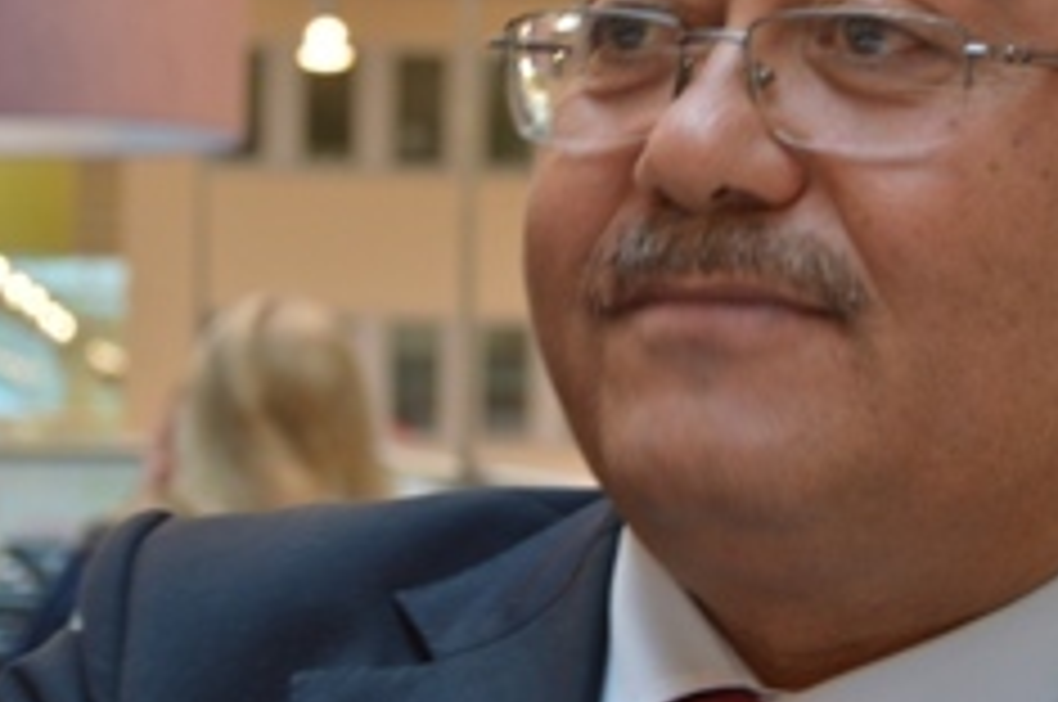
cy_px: 256
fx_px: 3698
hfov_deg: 16.2
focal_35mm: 126
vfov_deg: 10.8
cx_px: 743
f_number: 5.3
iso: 400
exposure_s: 1/25
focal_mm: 44
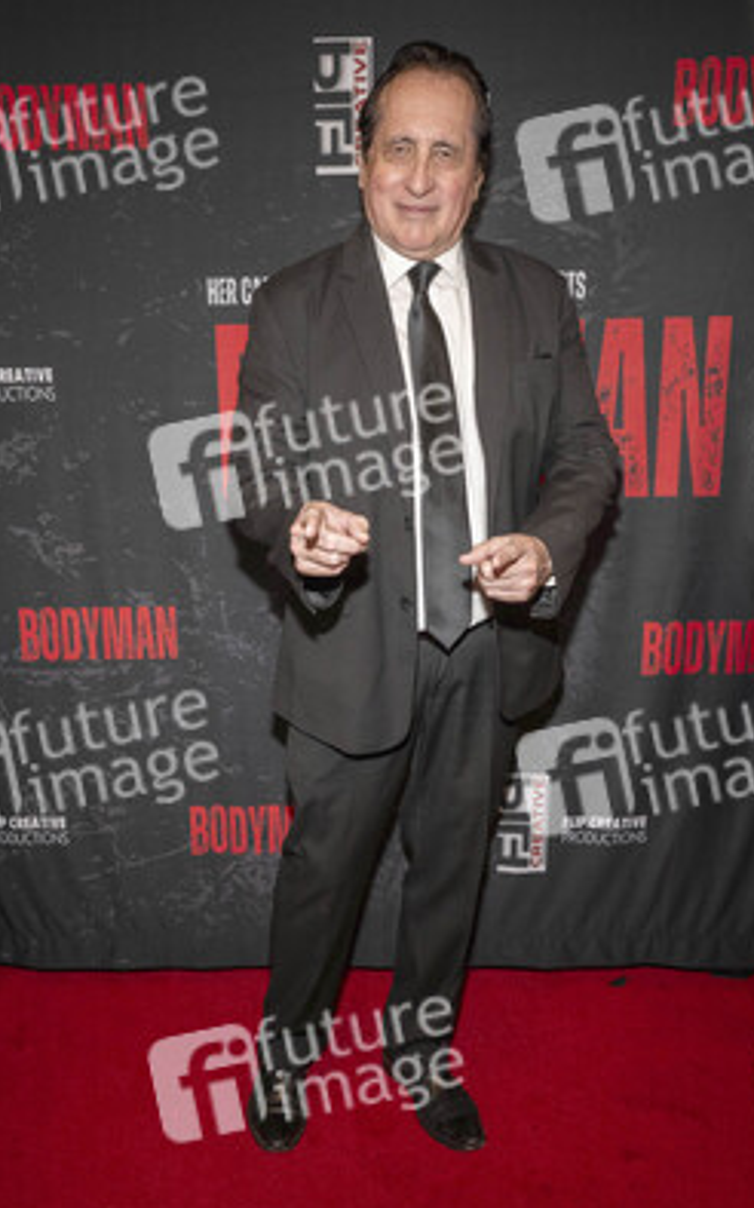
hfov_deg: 41.8
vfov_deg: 62.9
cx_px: 395
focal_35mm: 30
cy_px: 610
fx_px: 987
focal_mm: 29
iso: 800
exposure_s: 1/200
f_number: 5.6
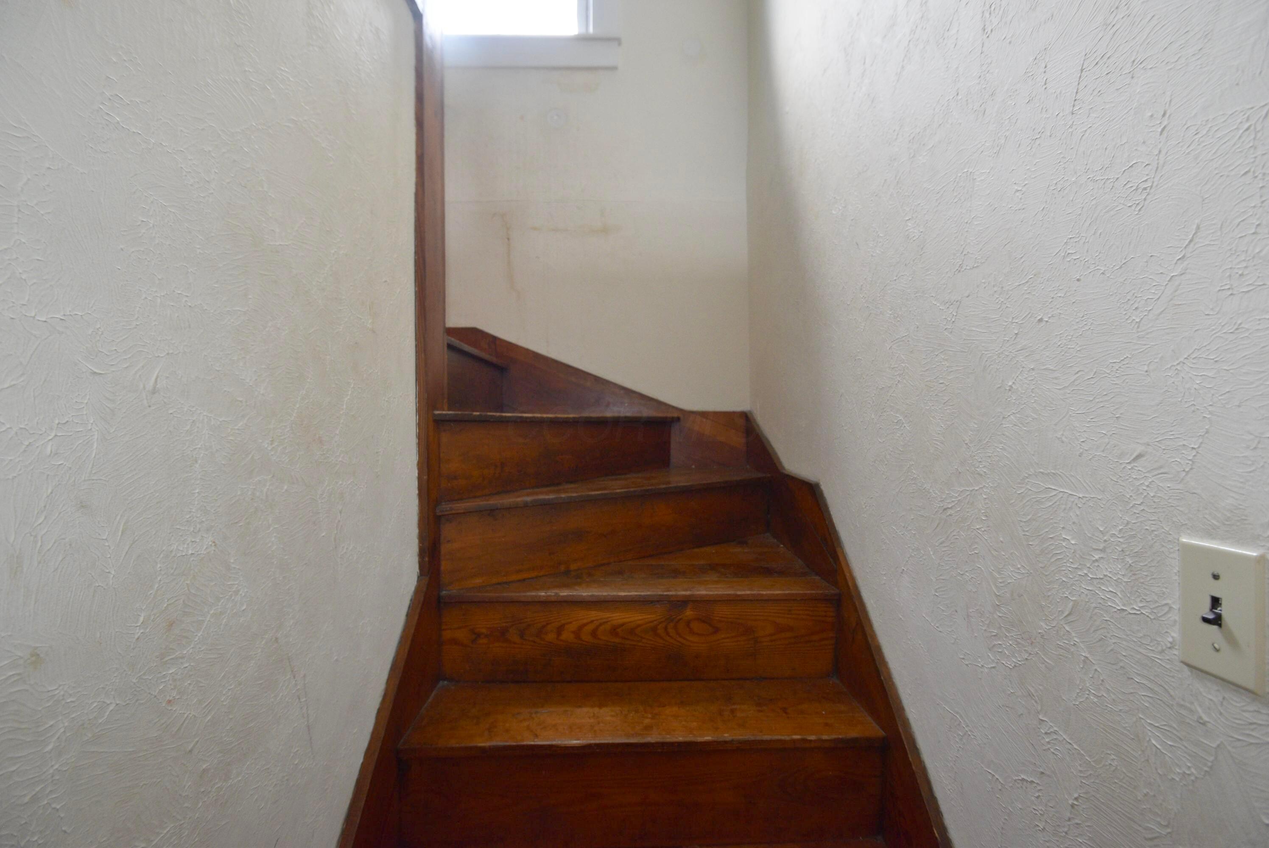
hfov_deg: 100.3
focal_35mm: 15
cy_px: 424
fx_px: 529
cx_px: 634
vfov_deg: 77.4
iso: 800
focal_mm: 10
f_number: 5
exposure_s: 1/100
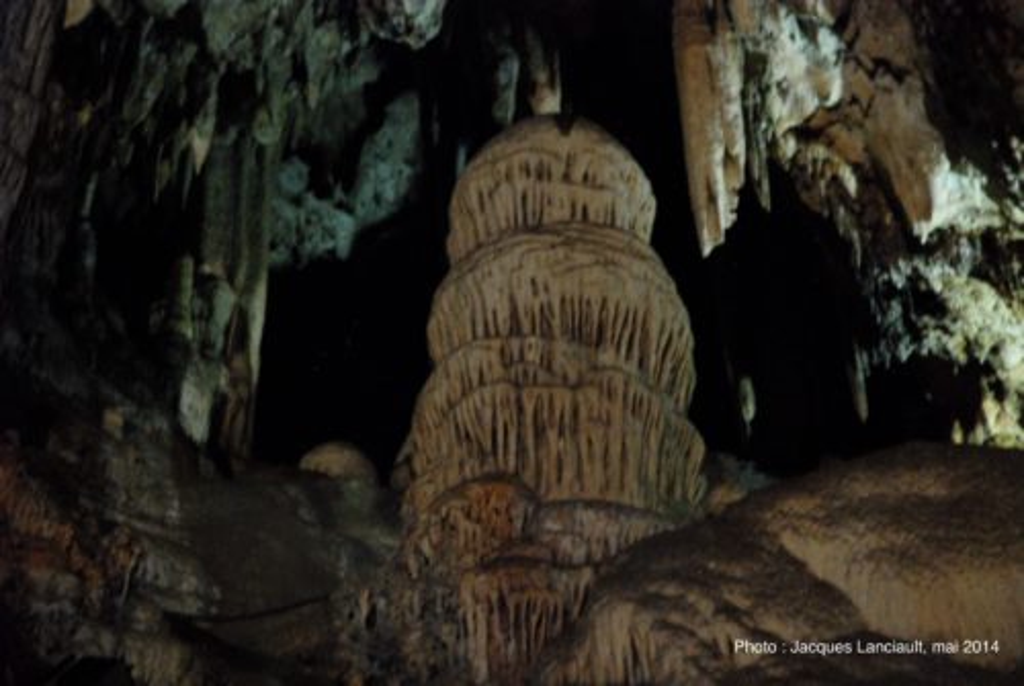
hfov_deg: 19.4
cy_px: 343
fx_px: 2991
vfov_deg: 13.1
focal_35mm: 105
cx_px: 512
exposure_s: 1/1.3
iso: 1600
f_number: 4.5
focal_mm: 70
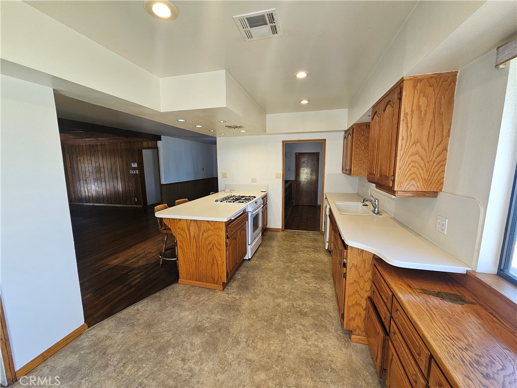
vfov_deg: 89.9
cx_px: 258
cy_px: 194
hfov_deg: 106.2
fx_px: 194
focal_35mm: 13
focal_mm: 2.2
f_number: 2.2
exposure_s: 1/60
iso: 80
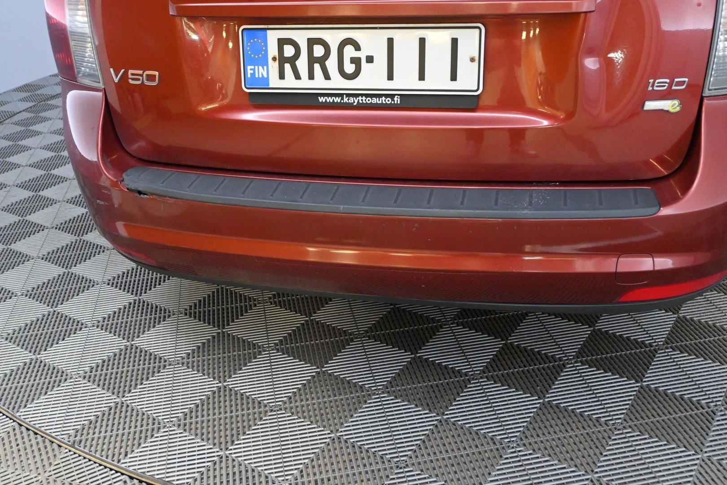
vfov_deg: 38.4
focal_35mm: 34
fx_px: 697
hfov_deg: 55.1
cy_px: 242
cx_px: 364
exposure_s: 1/100
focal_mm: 23
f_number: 5
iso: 5000
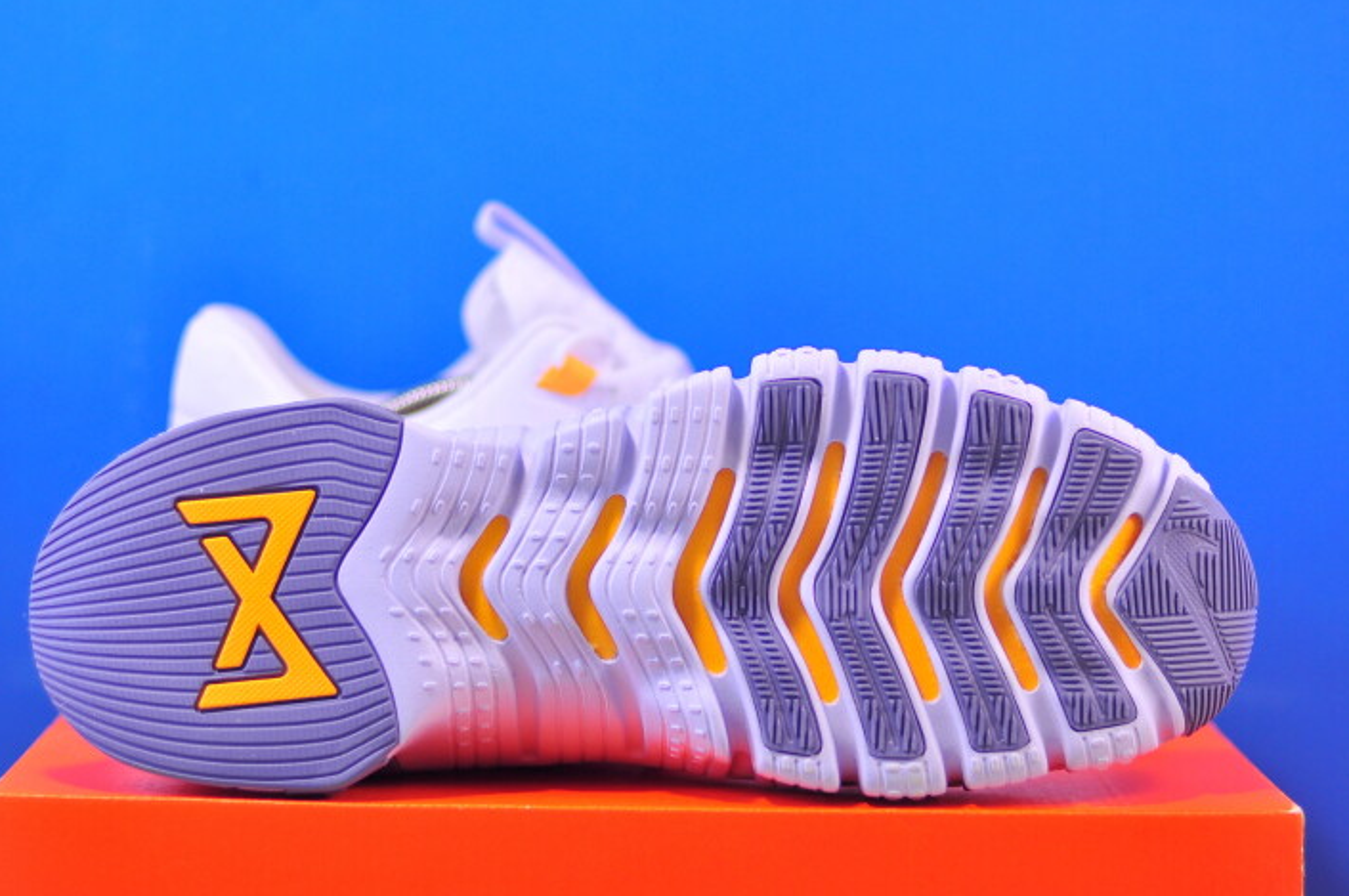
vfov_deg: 16.0
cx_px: 640
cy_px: 395
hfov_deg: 23.9
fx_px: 3181
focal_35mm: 85
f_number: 2
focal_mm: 50
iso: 250
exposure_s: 1/320
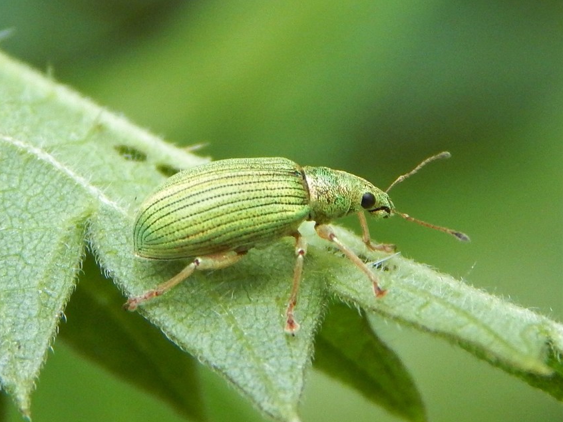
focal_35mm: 115
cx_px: 282
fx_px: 1870
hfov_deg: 17.1
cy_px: 212
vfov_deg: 12.9
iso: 400
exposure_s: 1/80
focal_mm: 20.5
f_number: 4.6
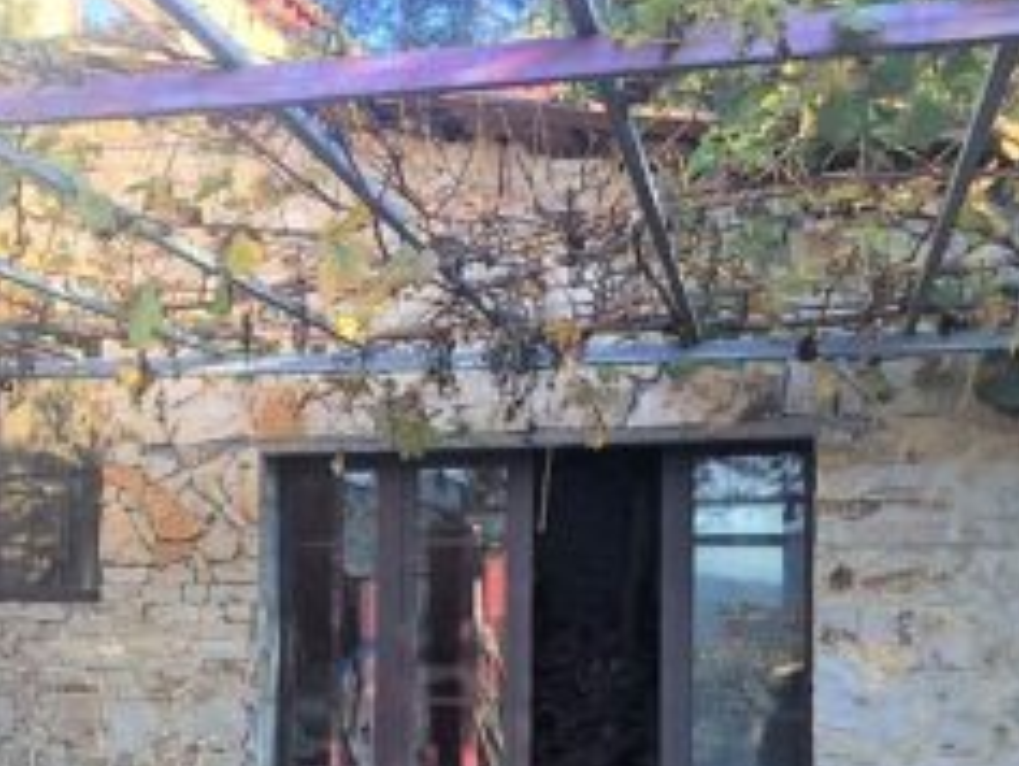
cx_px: 232
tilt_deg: +3.3
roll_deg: -2.4
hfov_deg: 37.7
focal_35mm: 49
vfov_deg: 29.0
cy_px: 615
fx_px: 1443
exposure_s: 1/216
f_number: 2.2
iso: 32
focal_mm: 4.15
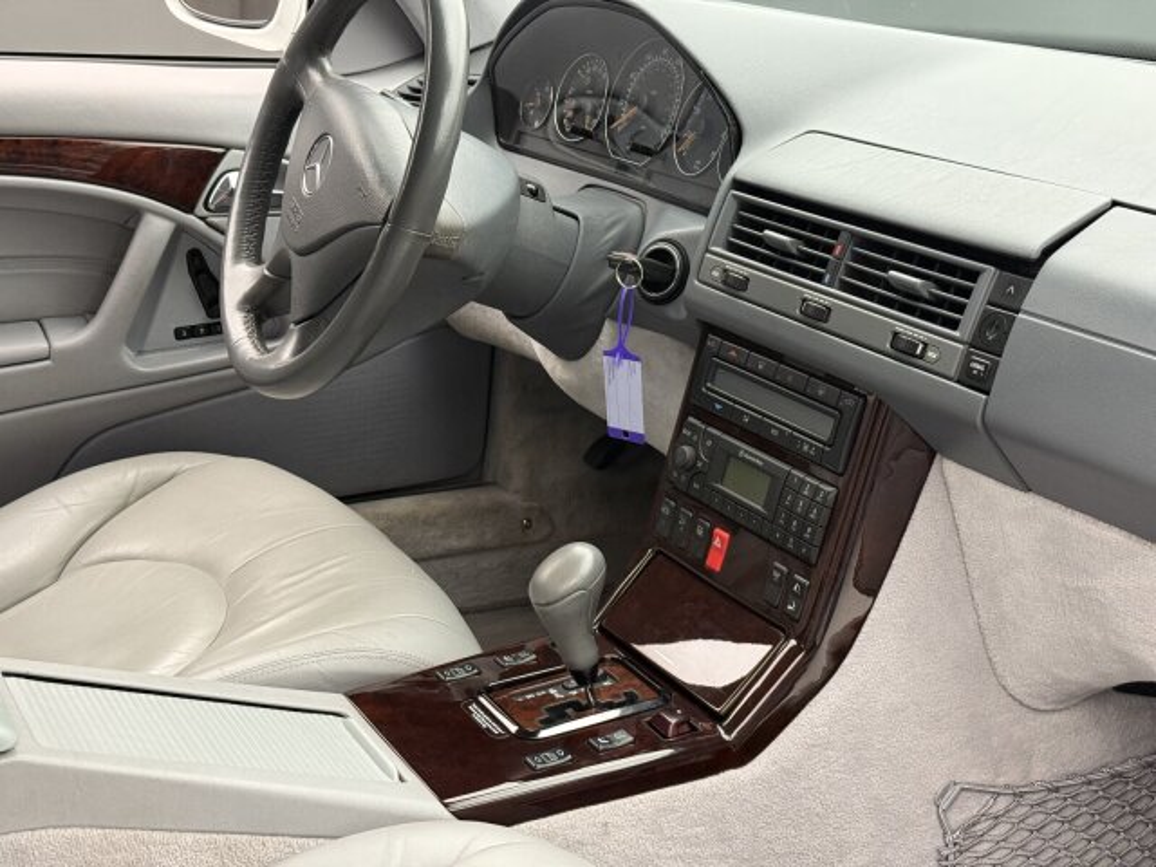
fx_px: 1603
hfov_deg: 39.7
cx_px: 578
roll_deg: -2.2
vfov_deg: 30.3
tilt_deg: -17.0
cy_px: 434
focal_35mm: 48
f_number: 1.78
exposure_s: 1/33
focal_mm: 6.76
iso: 200
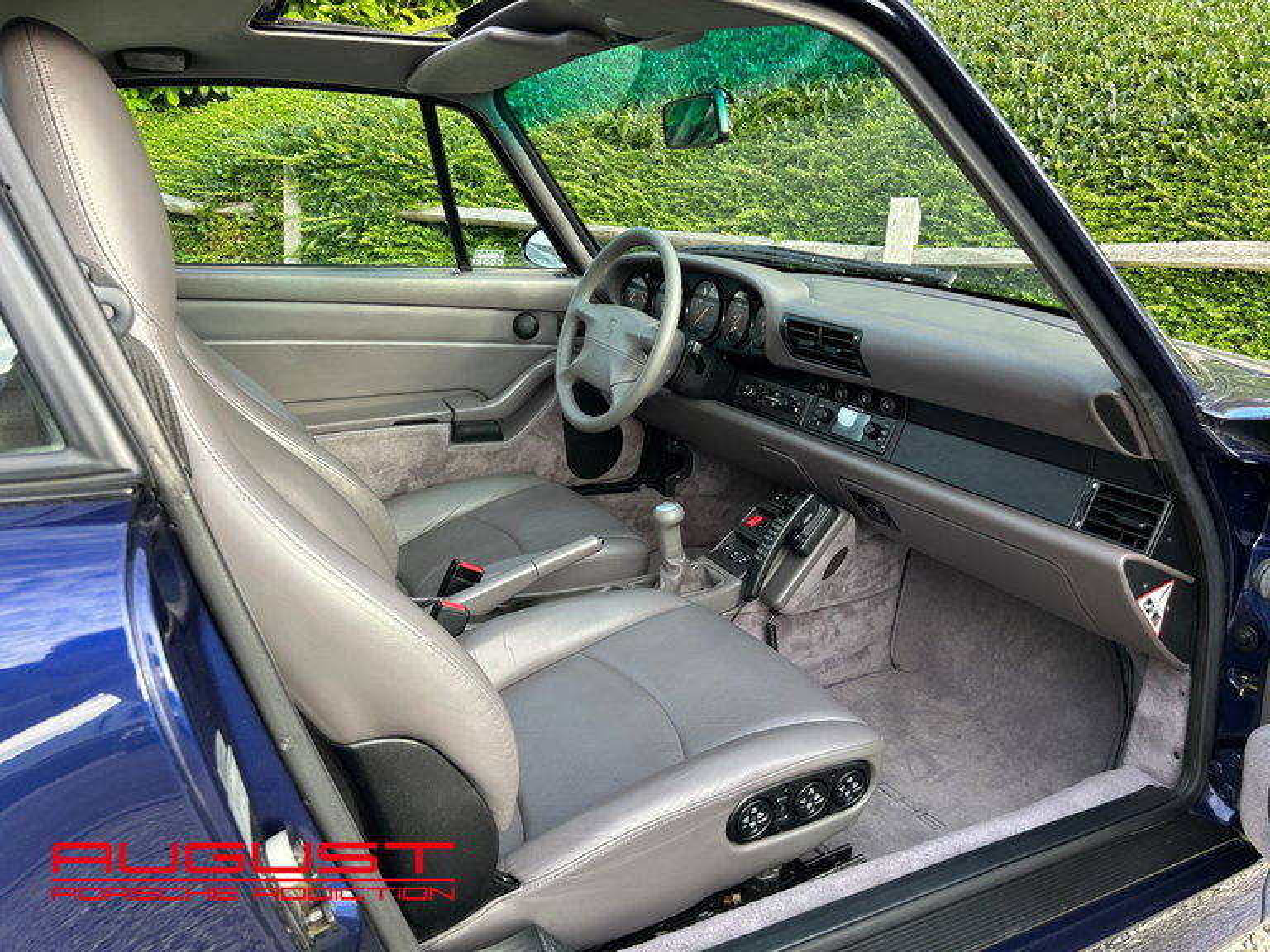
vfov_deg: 53.1
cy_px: 476
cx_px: 635
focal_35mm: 26
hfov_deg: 67.3
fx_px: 954
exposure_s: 1/220
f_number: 1.5
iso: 40
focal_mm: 5.7
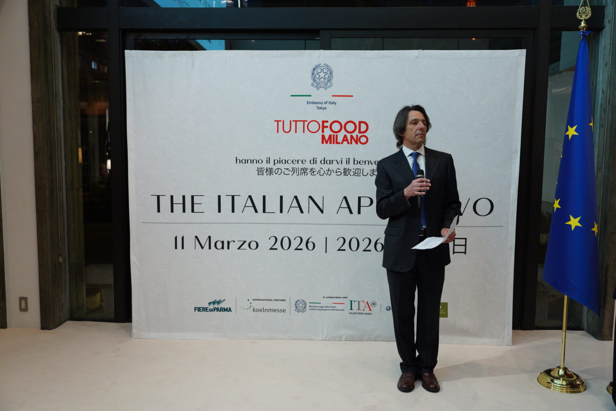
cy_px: 206
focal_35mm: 31
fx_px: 530
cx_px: 308
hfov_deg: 60.3
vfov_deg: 42.3
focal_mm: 31
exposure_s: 1/50
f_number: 3.2
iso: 2000
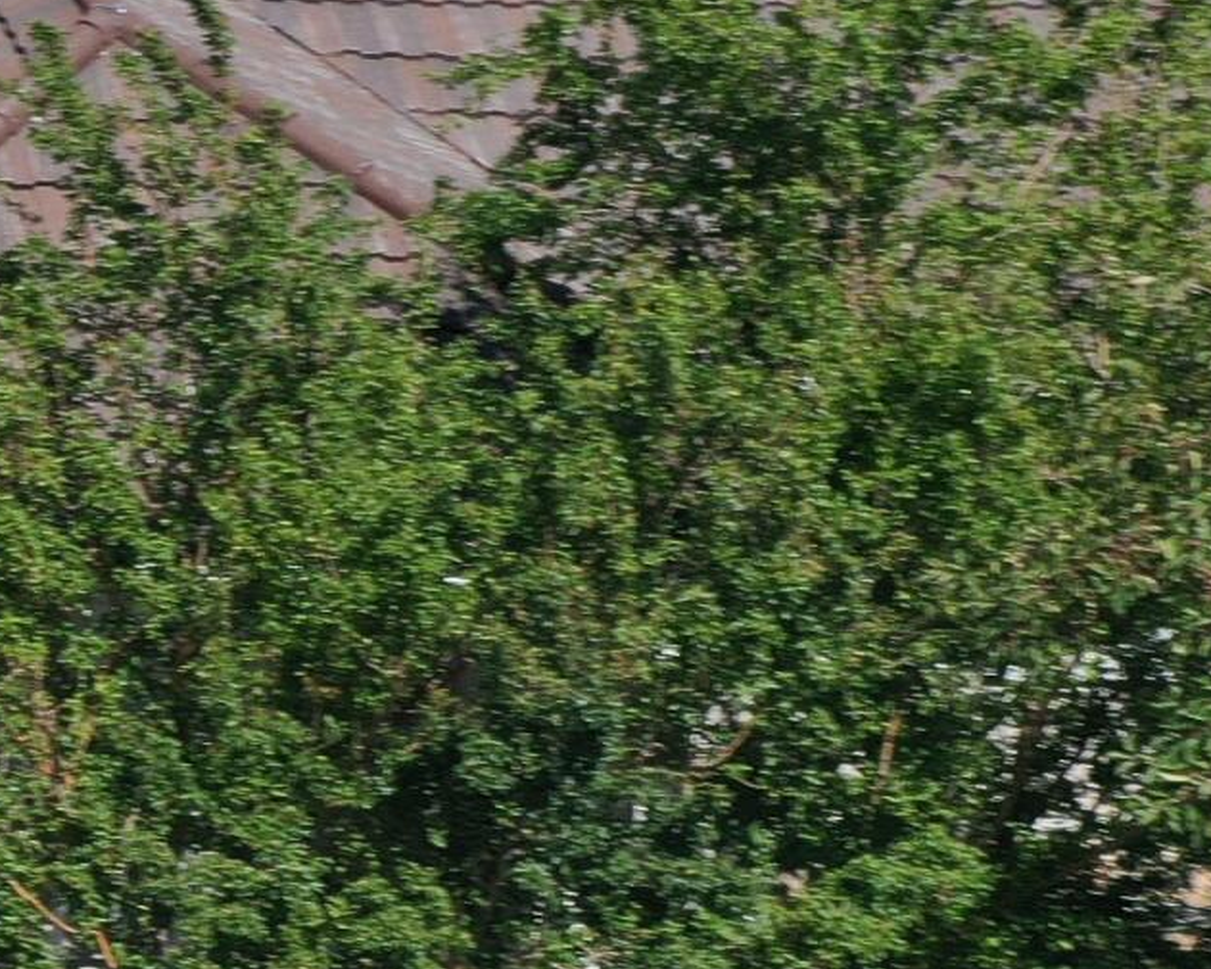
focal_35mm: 125
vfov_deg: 12.3
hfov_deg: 13.5
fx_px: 4481
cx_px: -1079
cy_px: 677
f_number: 6.3
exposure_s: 1/500
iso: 100
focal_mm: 10.26
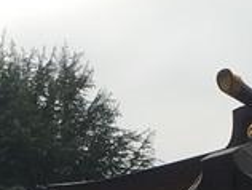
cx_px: 62
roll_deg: -0.9
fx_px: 1604
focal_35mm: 220
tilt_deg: +9.4
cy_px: 471
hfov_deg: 9.0
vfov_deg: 6.4
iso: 25
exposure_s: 1/601
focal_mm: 4.15
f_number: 2.2
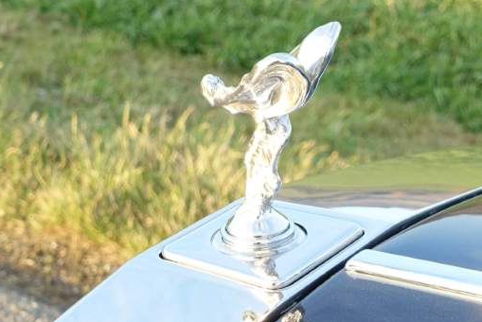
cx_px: 323
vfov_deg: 14.4
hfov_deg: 21.4
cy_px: 183
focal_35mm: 95
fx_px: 1273
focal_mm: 15.52
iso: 125
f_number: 4
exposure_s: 1/80
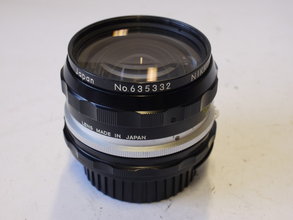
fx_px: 508
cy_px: 110
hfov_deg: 32.2
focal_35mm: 60
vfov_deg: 24.4
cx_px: 146
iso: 400
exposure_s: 1/20
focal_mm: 30
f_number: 9
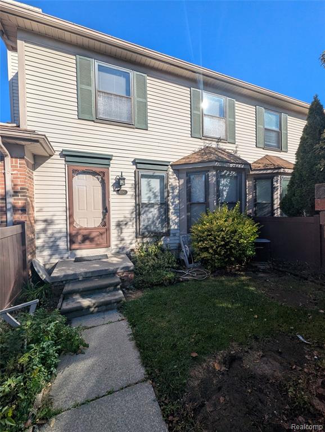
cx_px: 162
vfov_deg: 106.1
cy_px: 216
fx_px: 162
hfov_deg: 90.0
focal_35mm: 13
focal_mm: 1.95
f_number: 2.2
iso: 47
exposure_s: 1/1481
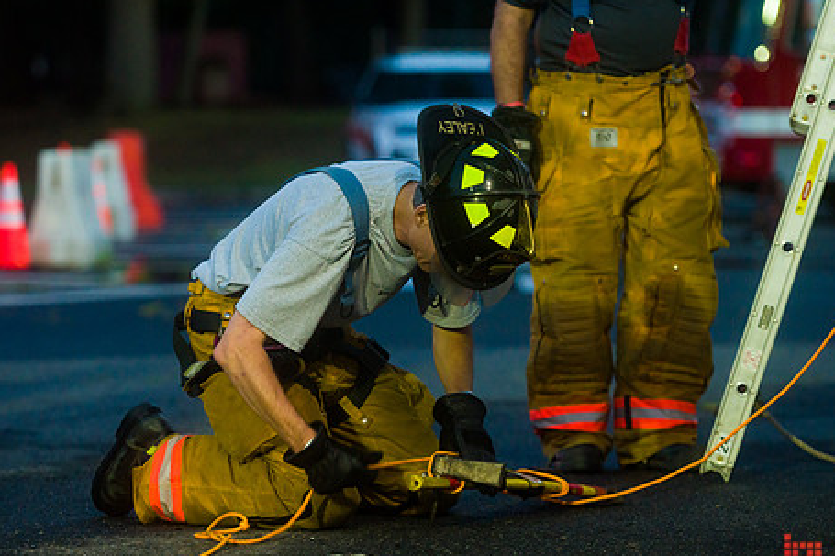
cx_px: 382
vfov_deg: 8.0
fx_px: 3988
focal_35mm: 172
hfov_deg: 12.0
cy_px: 275
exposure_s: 1/125
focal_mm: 135
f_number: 3.2
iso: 3200
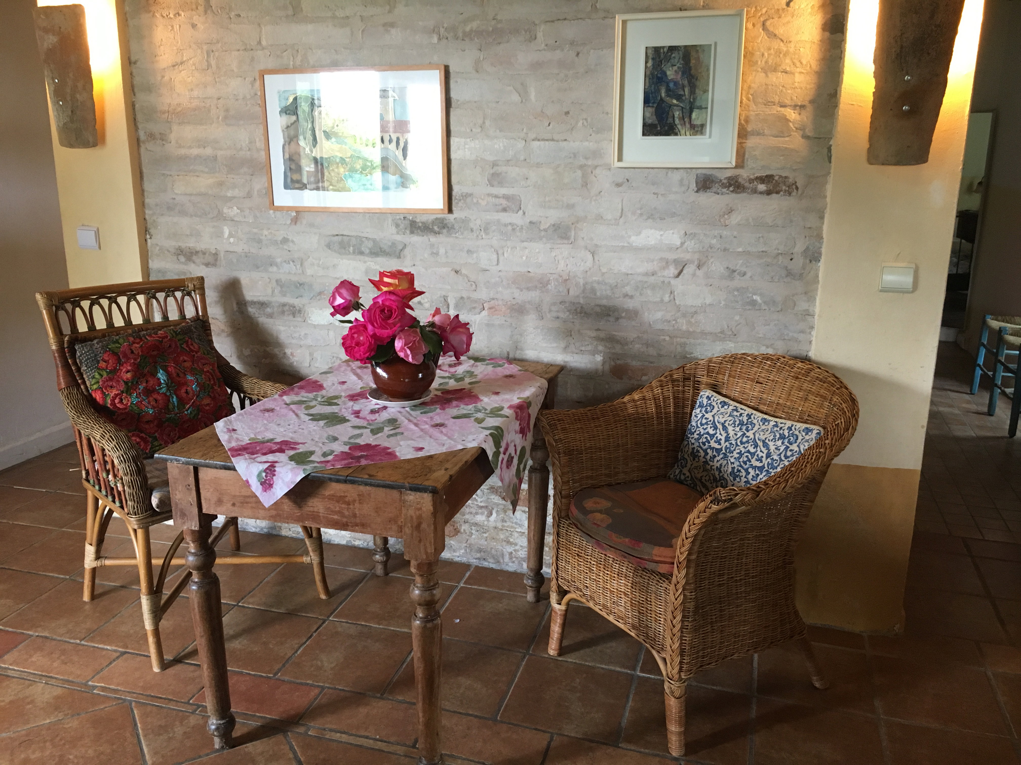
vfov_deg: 48.2
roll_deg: -1.1
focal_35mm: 29
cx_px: 510
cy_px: 382
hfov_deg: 61.7
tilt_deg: -16.9
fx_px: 855
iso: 160
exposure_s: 1/33
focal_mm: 4.15
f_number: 2.2
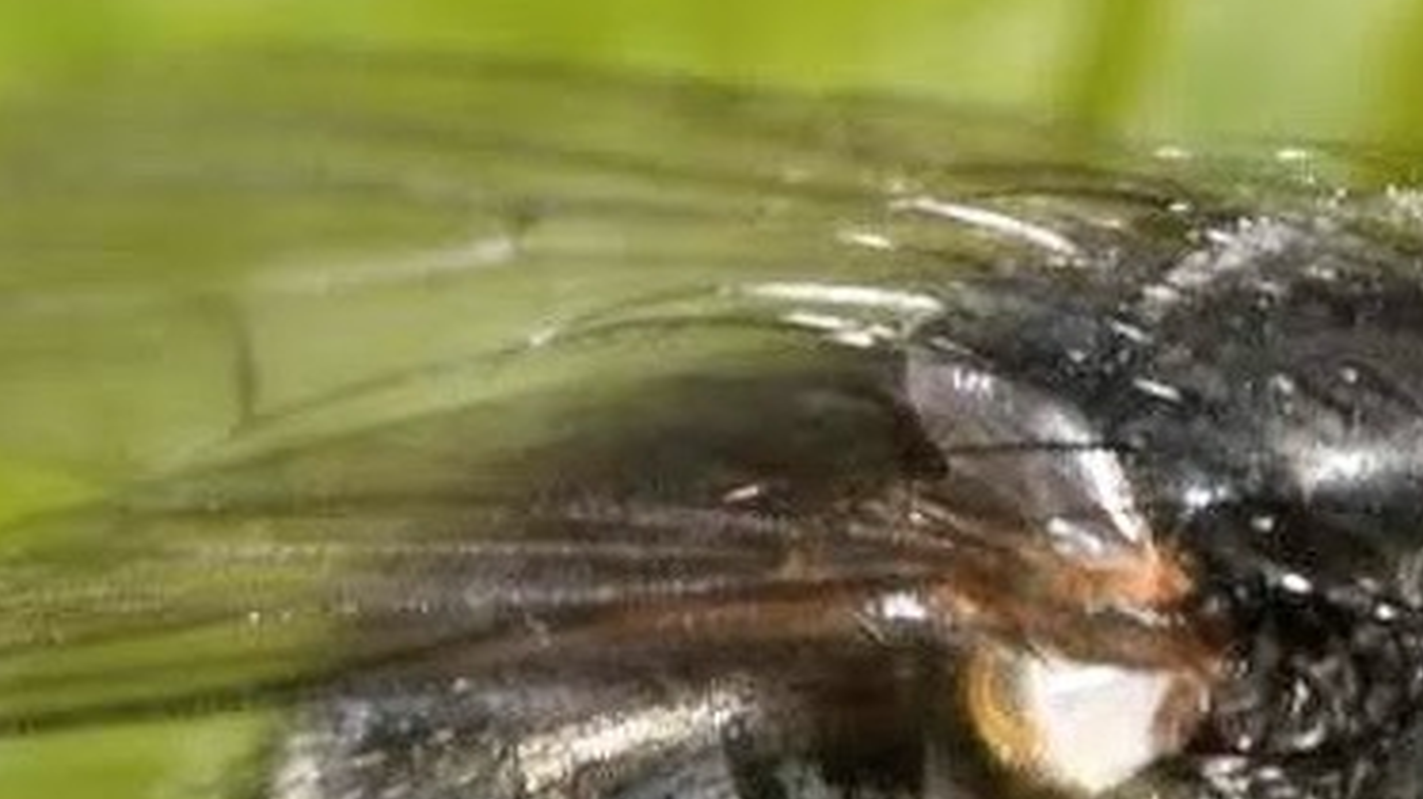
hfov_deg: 5.1
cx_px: 1136
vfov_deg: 2.9
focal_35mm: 423
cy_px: 887
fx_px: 15967
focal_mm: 105
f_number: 32
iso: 250
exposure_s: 1/60
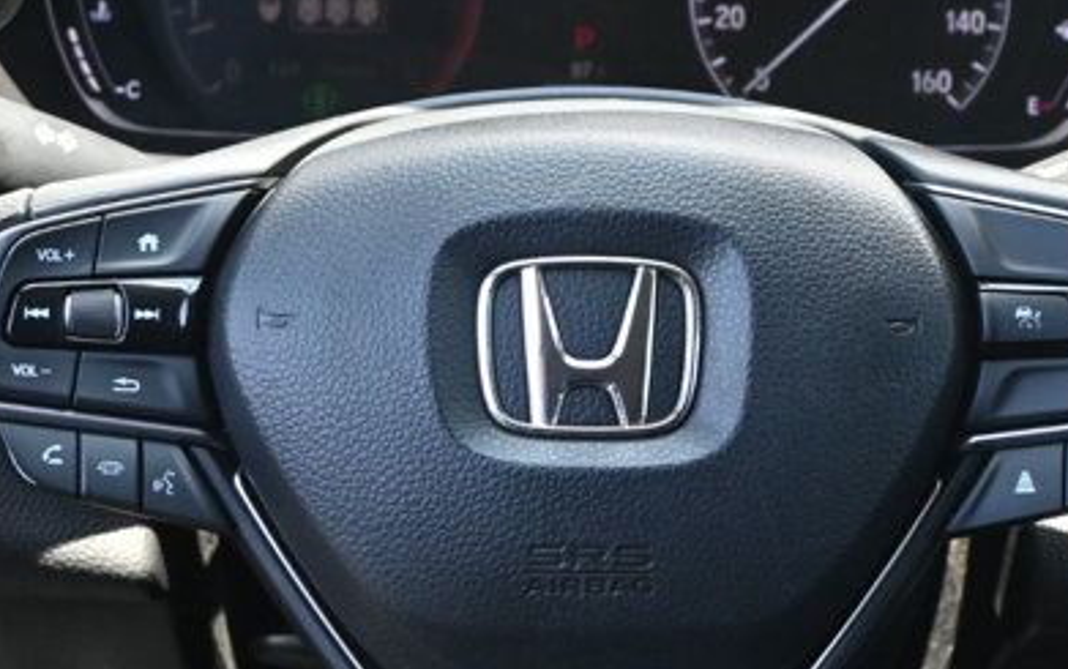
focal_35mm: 120
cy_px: 333
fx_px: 3495
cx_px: 585
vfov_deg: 10.9
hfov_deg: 17.4
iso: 560
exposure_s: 1/125
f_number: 4.8
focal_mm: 30
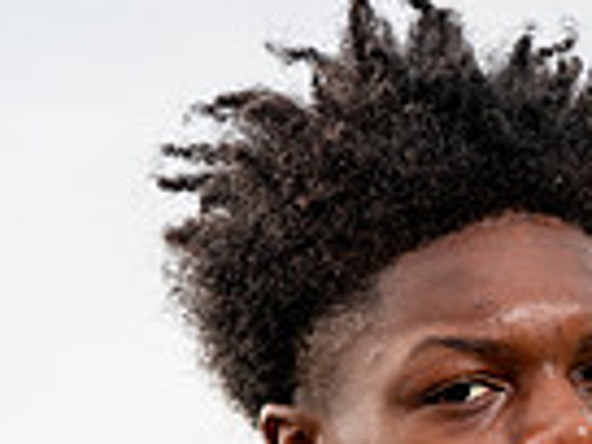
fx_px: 2565
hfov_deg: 13.1
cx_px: 396
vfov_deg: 9.1
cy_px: 958
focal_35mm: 150
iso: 125
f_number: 5.6
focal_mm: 47
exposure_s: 1/800
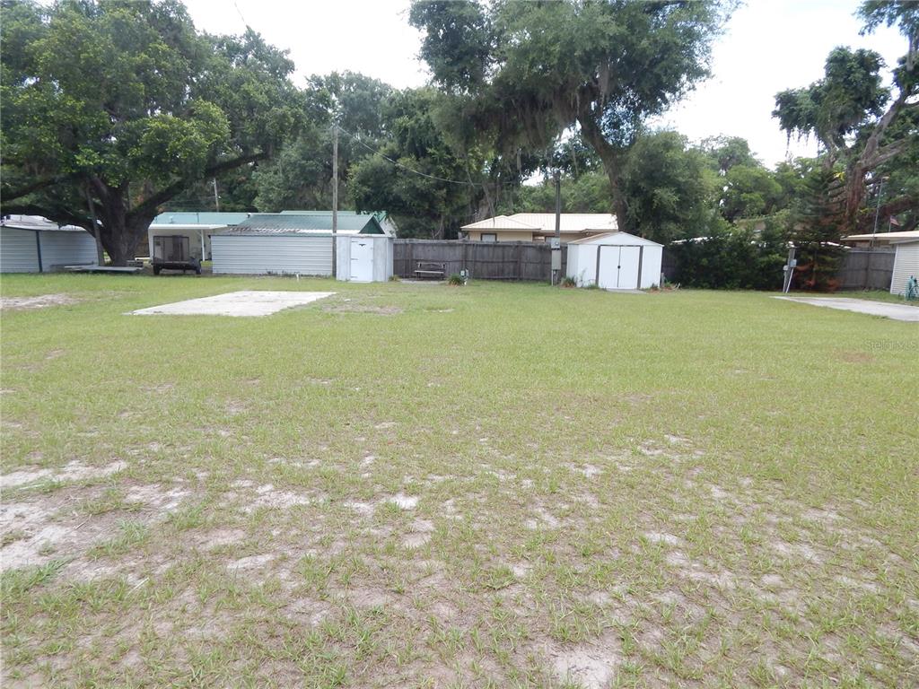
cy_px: 344
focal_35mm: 22
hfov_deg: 76.4
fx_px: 584
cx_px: 460
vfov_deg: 61.1
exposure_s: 1/500
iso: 125
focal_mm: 4
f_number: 3
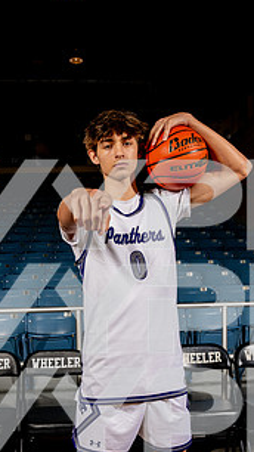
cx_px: 130
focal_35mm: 37
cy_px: 310
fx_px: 443
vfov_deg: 52.7
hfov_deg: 32.0
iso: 250
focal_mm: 24
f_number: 7.1
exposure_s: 1/125
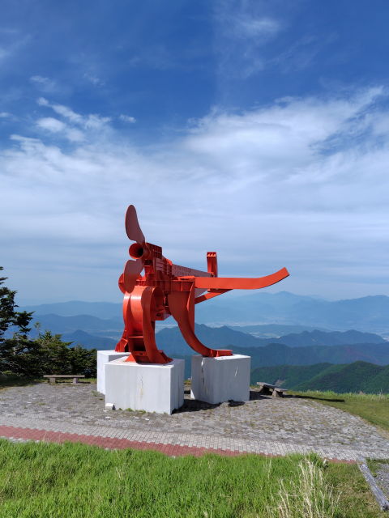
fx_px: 345
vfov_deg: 73.9
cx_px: 194
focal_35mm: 23
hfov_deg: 58.9
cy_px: 259
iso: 50
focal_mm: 5.6
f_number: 1.9
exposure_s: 1/2202
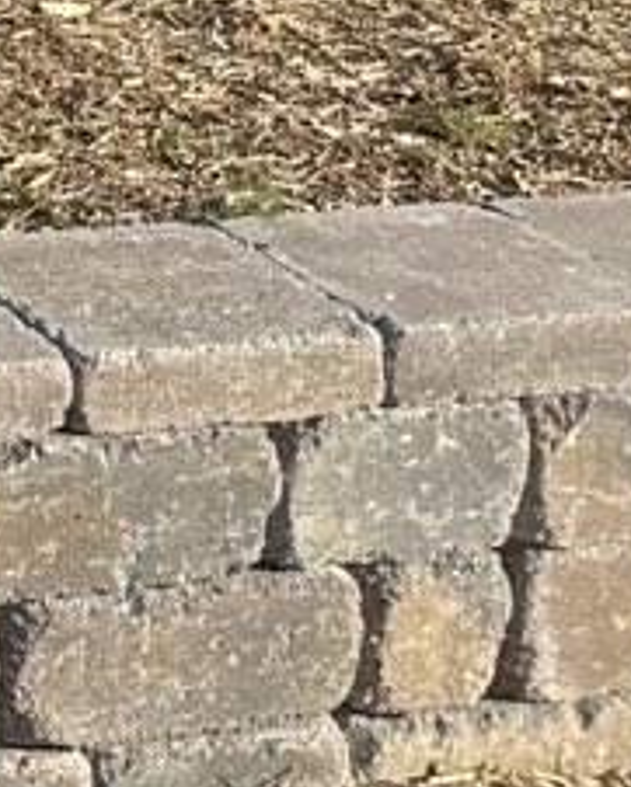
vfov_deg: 15.4
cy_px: -441
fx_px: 2659
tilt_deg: -7.7
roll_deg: +1.2
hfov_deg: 10.3
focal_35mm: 114
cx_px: -1199
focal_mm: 6.86
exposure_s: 1/1988
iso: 80
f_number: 1.78
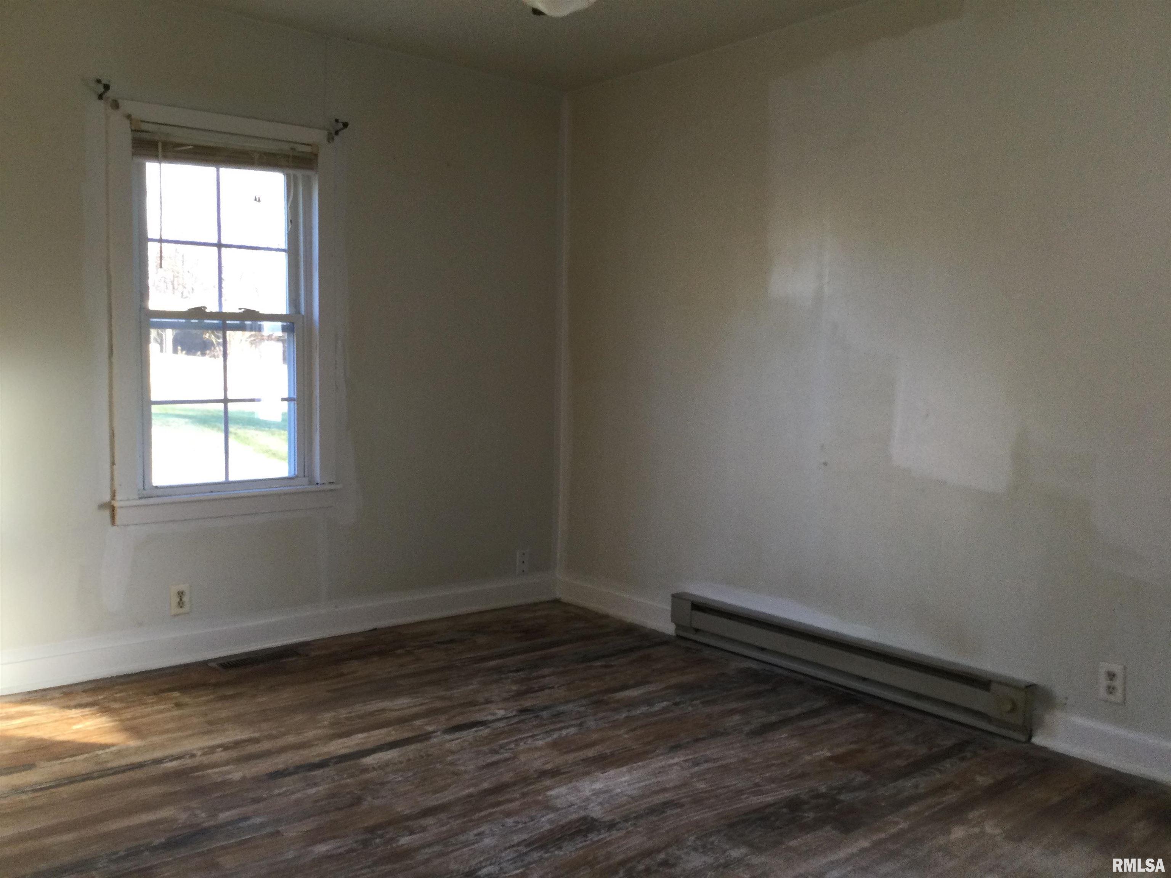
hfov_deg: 58.4
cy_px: 439
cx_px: 586
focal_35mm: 31
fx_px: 1049
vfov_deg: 45.4
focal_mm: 3.3
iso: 40
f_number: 2.4
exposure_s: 1/30
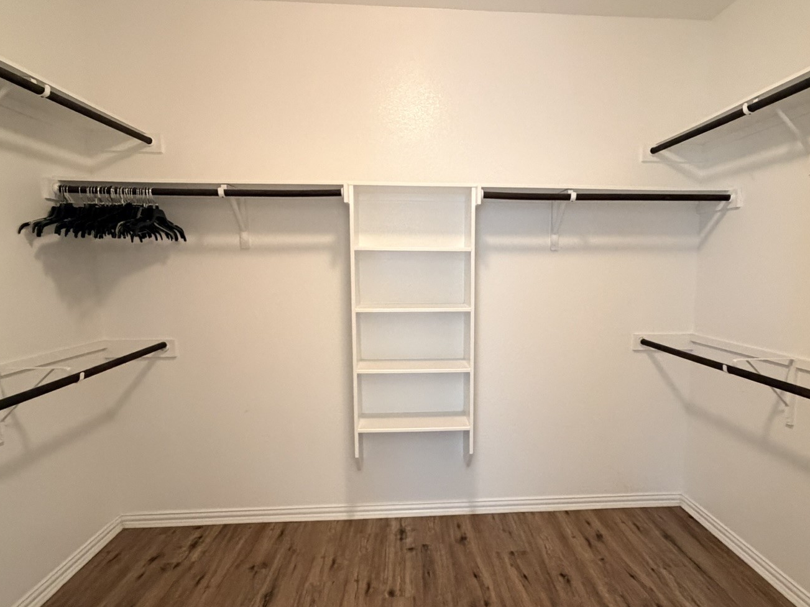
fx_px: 515
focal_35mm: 22
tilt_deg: -6.5
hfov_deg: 76.1
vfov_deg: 61.0
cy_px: 333
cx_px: 449
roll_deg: -0.1
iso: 640
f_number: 2.2
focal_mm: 2.22
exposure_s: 1/60
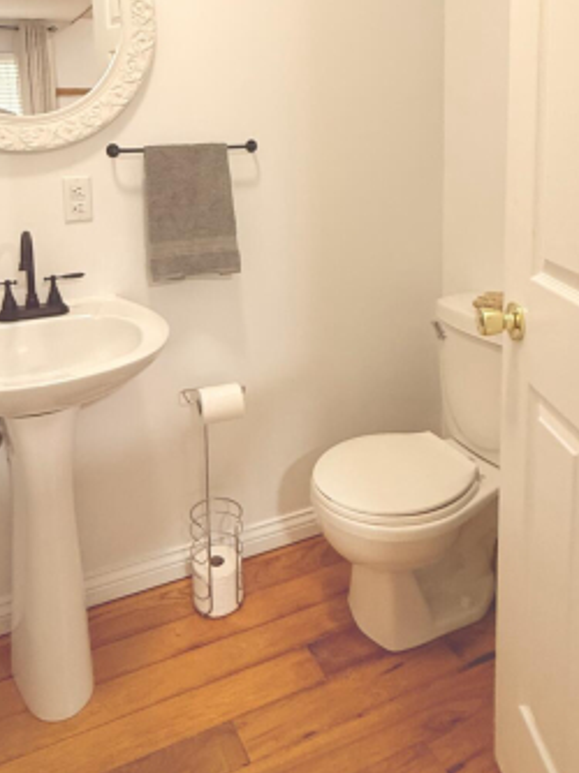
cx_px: 245
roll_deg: +1.2
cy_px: 209
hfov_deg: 49.5
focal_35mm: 28
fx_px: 625
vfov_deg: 60.6
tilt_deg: -7.3
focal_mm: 2.22
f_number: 2.2
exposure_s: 1/60
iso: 250
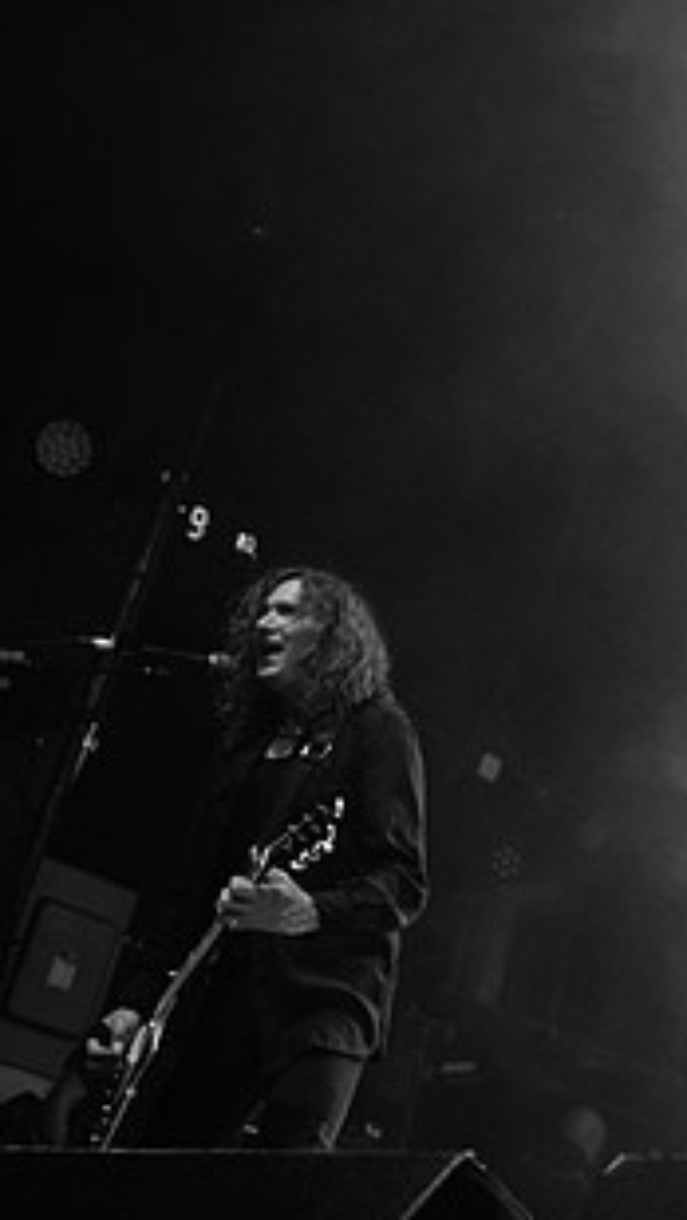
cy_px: 555
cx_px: 912
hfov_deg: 17.8
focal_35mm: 63
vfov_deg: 33.3
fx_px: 2039
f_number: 3.2
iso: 2500
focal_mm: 32
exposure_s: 1/250
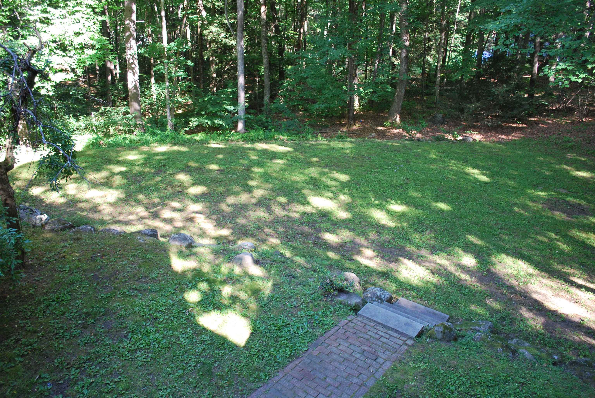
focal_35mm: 27
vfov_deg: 48.0
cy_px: 199
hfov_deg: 67.3
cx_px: 298
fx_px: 447
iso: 250
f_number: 3.5
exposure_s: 1/60
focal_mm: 18
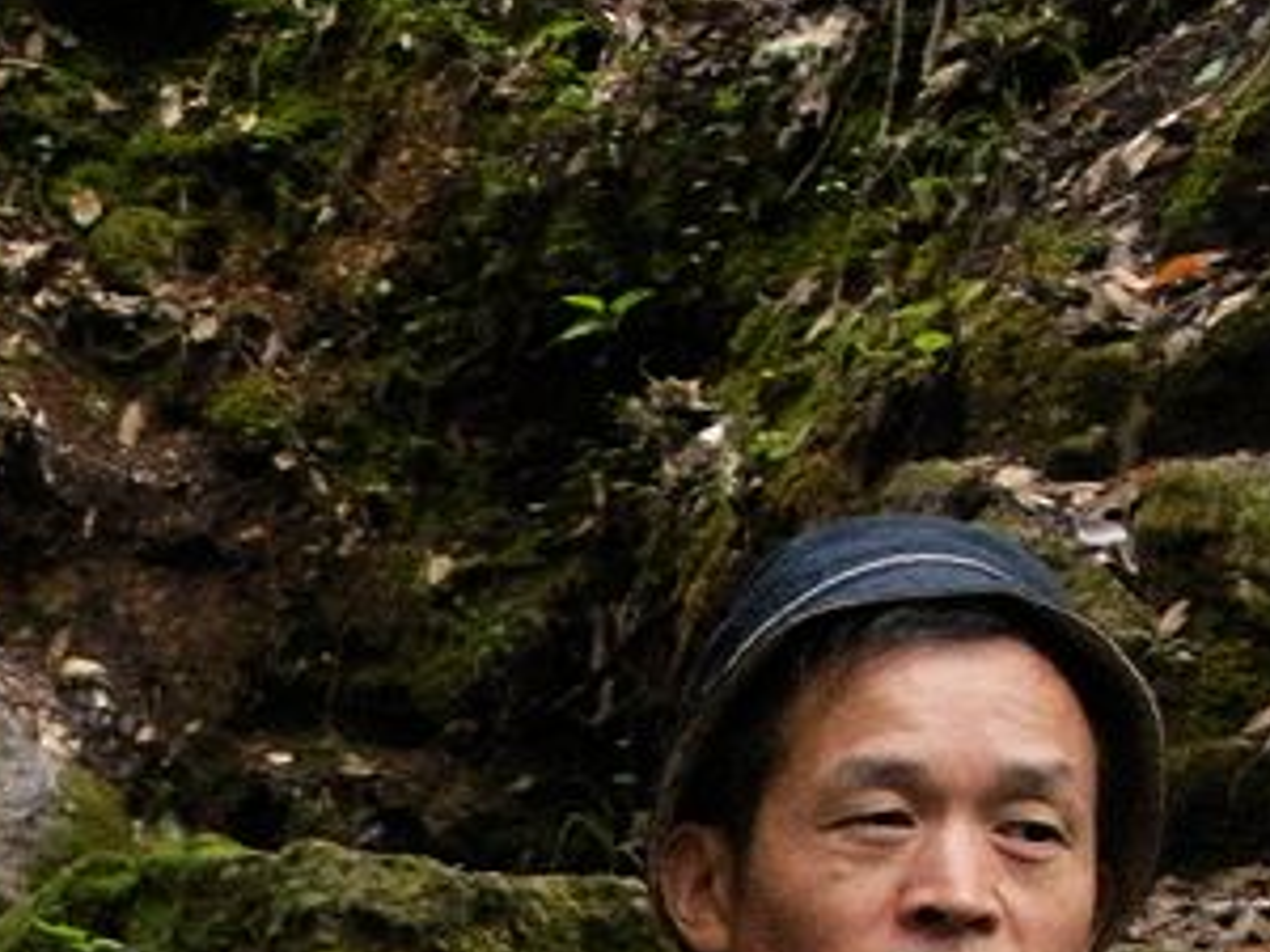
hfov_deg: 15.3
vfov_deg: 11.7
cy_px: 1261
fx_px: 4513
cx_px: -334
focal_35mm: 123
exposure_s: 1/28.4
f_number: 3.5
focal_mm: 6.3
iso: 400
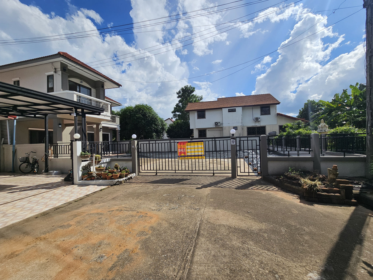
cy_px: 140
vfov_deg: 89.9
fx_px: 140
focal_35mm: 13
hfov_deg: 106.2
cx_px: 186
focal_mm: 2.2
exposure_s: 1/5144
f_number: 2.2
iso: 50
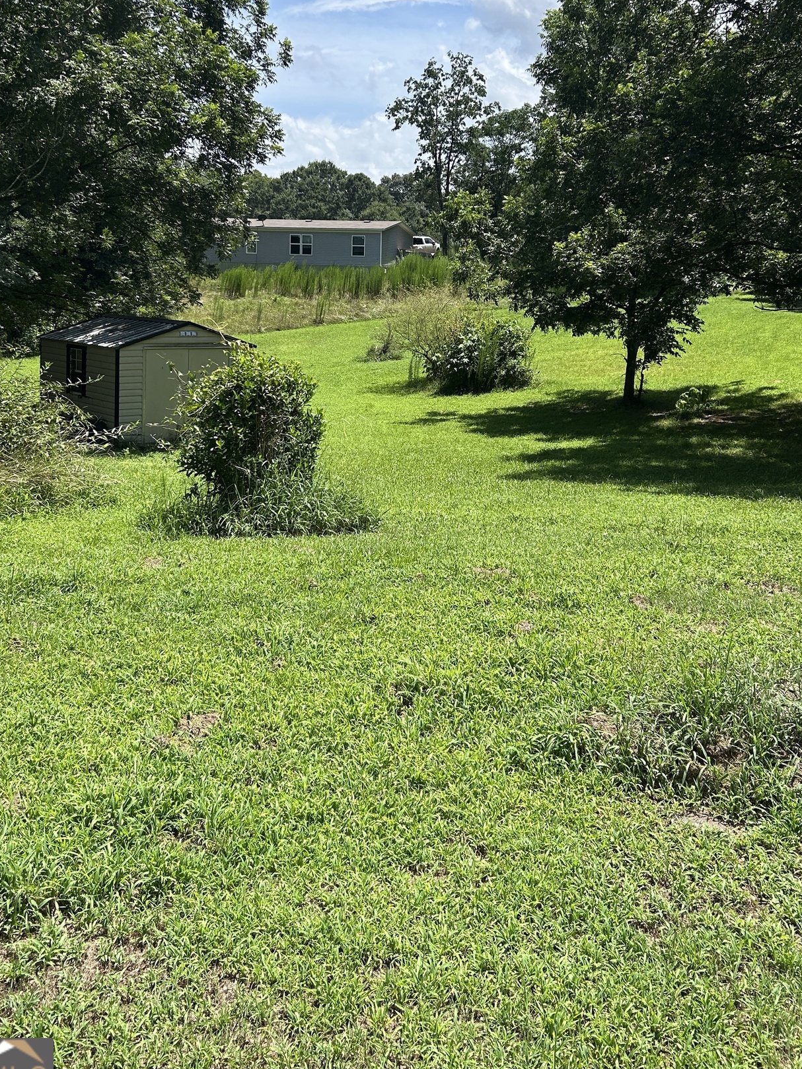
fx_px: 1143
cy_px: 353
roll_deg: -1.4
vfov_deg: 49.2
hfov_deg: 38.7
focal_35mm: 37
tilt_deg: -4.1
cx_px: 396
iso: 50
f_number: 1.5
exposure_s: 1/3257
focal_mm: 5.7
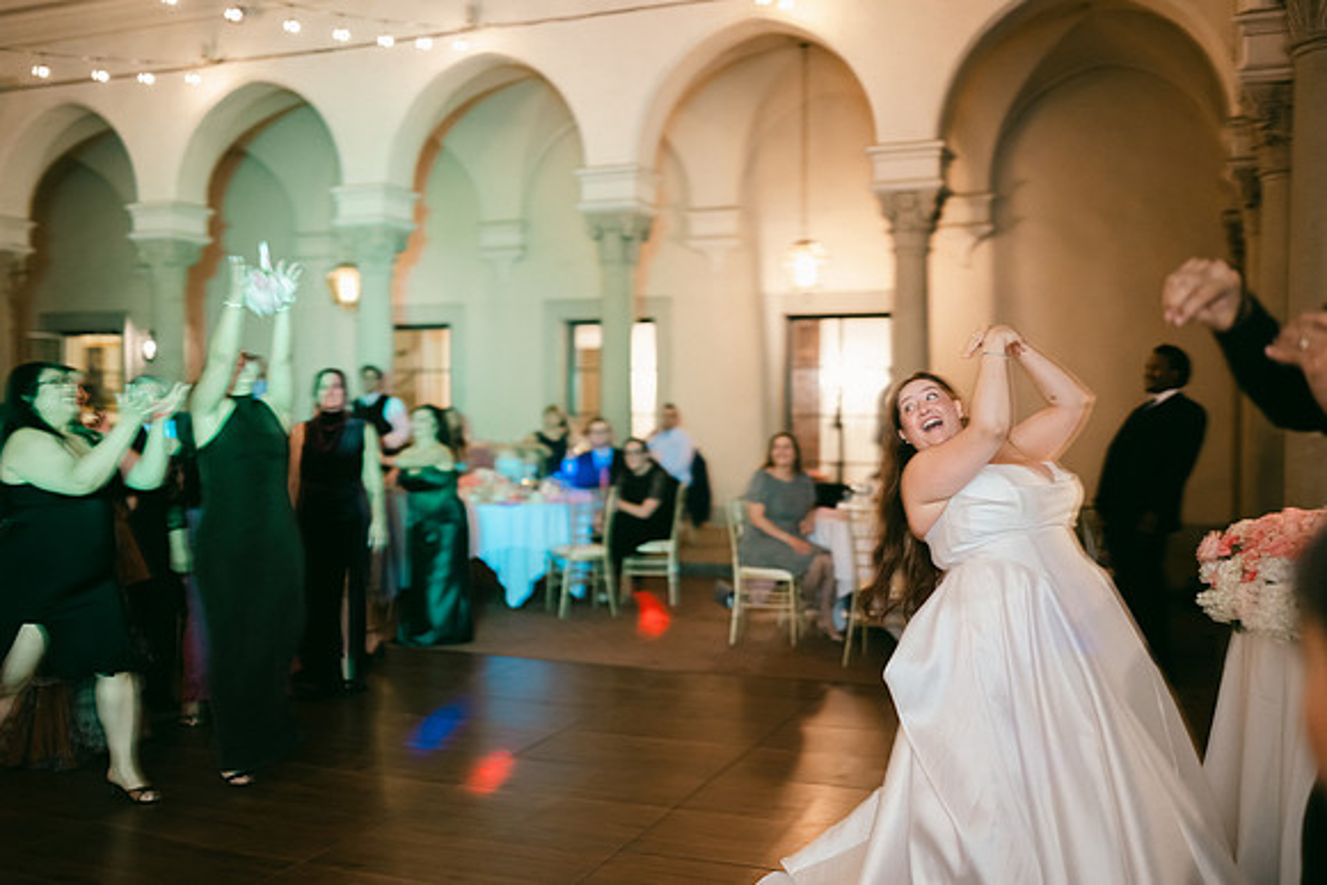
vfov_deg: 37.9
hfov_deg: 54.4
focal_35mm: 35
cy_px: 442
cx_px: 664
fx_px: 1290
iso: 1250
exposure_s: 1/125
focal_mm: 35
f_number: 1.2
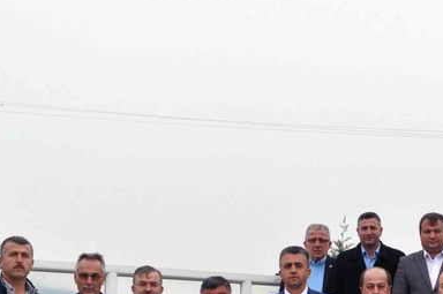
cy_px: 322
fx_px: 1266
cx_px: 338
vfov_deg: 13.0
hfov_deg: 19.7
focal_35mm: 103
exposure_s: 1/125
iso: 280
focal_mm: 22
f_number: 5.6
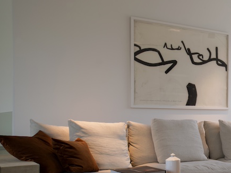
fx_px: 354
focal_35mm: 53
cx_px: 263
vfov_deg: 27.5
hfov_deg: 31.4
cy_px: 106
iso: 200
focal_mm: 24
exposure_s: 1/2
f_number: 16
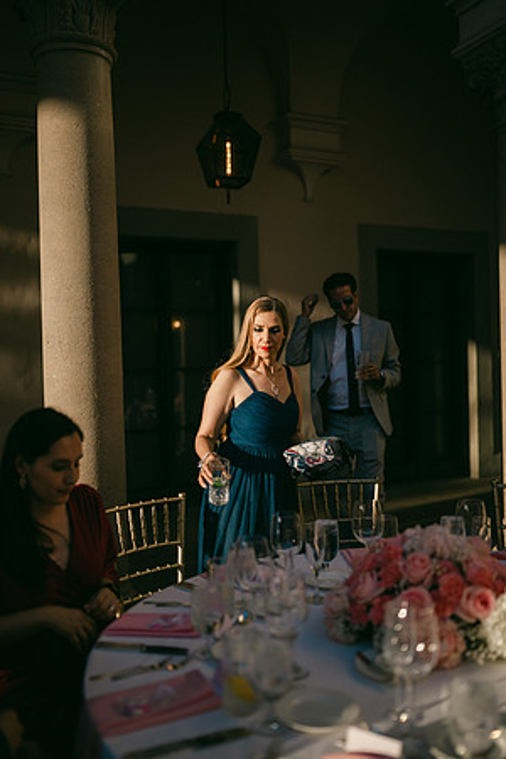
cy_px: 380
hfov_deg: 37.9
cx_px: 253
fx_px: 738
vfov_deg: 54.4
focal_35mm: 35
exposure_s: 1/6400
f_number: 1.2
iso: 64
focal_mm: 35
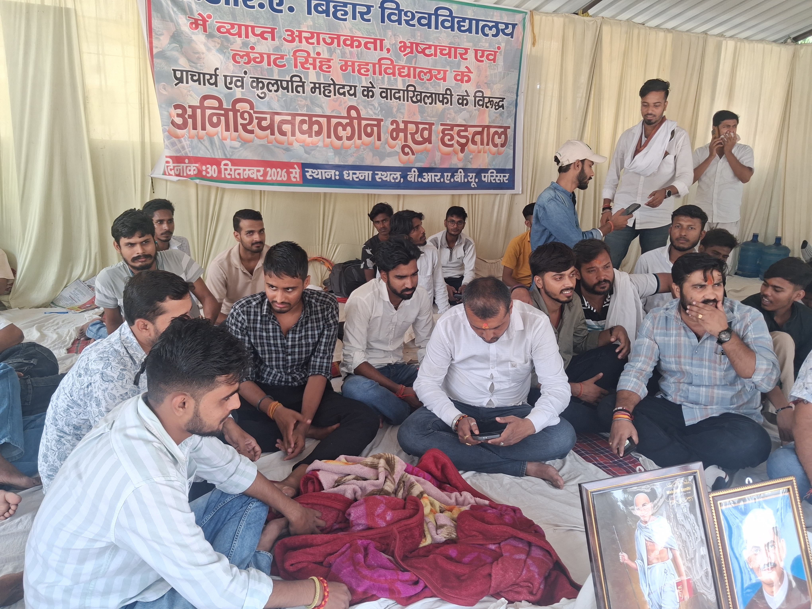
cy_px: 304
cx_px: 406
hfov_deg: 65.3
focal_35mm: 27
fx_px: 633
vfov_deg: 51.4
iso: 20
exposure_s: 1/100
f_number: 1.8
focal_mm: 4
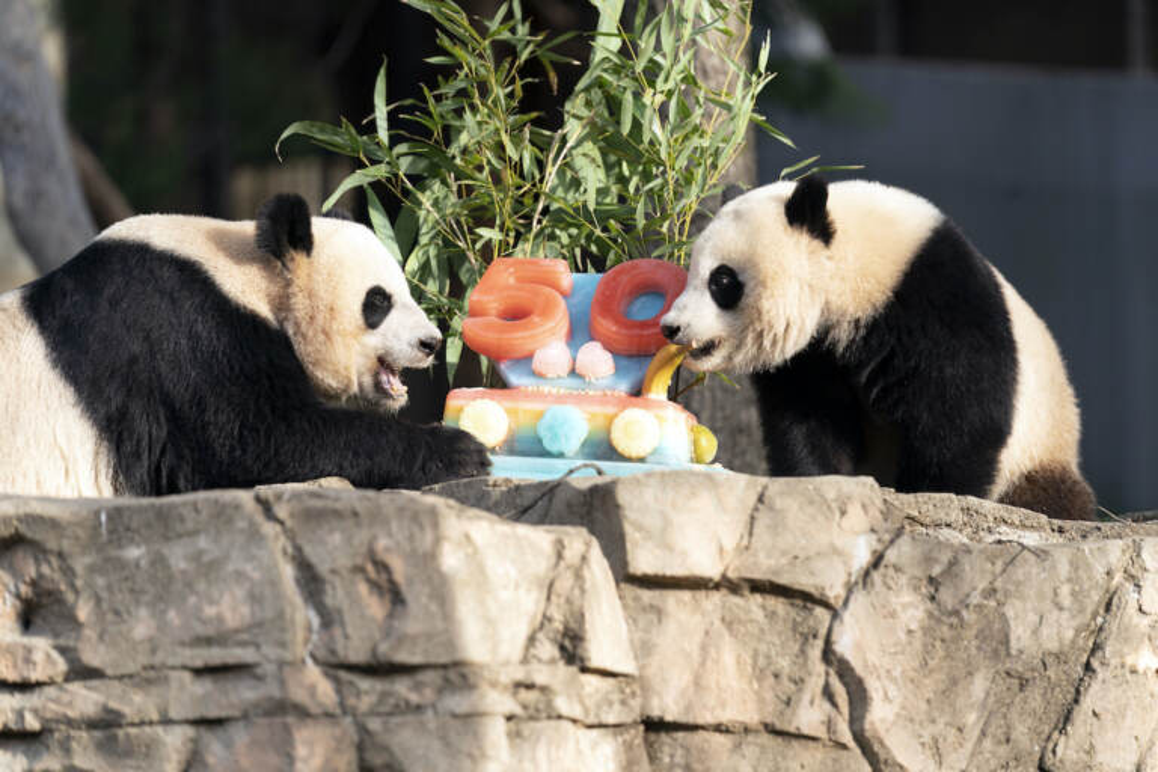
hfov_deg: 10.3
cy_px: 386
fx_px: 6433
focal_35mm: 200
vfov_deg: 6.9
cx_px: 579
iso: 320
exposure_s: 1/1000
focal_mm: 200
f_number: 3.2
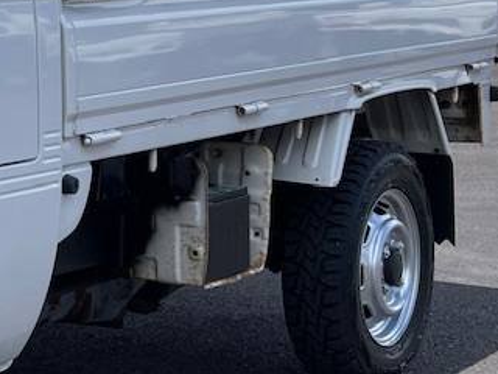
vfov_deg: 14.7
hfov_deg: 17.3
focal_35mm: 100
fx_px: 1439
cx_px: -288
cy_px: 53
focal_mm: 5.1
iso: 32
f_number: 1.6
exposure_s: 1/3663
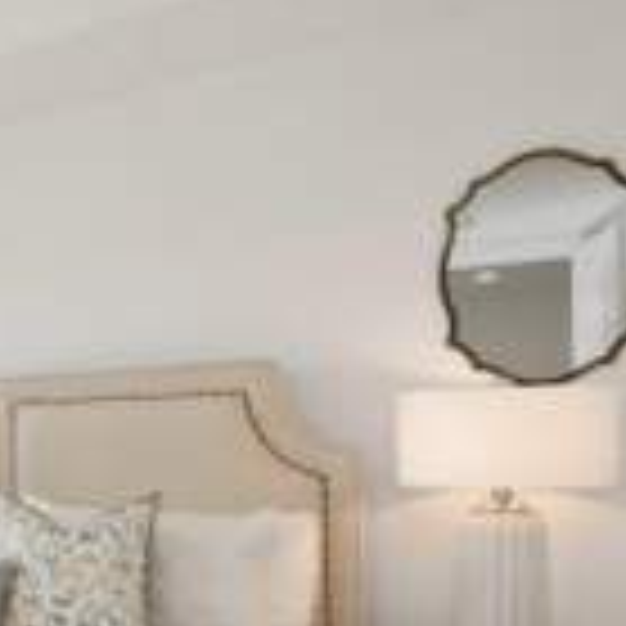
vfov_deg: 35.1
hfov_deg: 26.4
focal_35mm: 47
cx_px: -306
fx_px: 962
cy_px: 482
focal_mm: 16
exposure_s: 1/30
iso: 250
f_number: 9
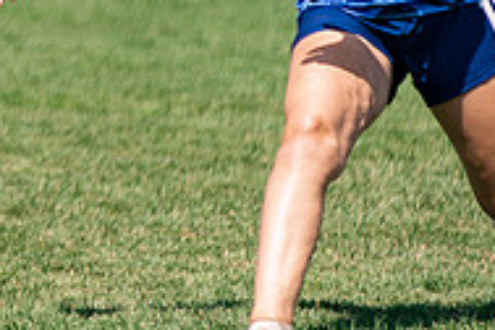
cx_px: -250
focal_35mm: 559
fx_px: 7686
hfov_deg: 3.7
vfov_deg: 2.5
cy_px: -61
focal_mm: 128
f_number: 2.8
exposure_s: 1/8000
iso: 320
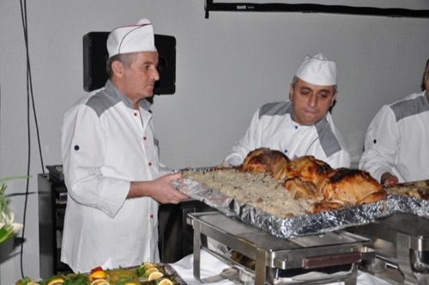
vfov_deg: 28.0
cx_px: 214
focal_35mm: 48
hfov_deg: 41.2
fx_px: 571
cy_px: 142
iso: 200
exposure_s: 1/60
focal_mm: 32
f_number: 4.2
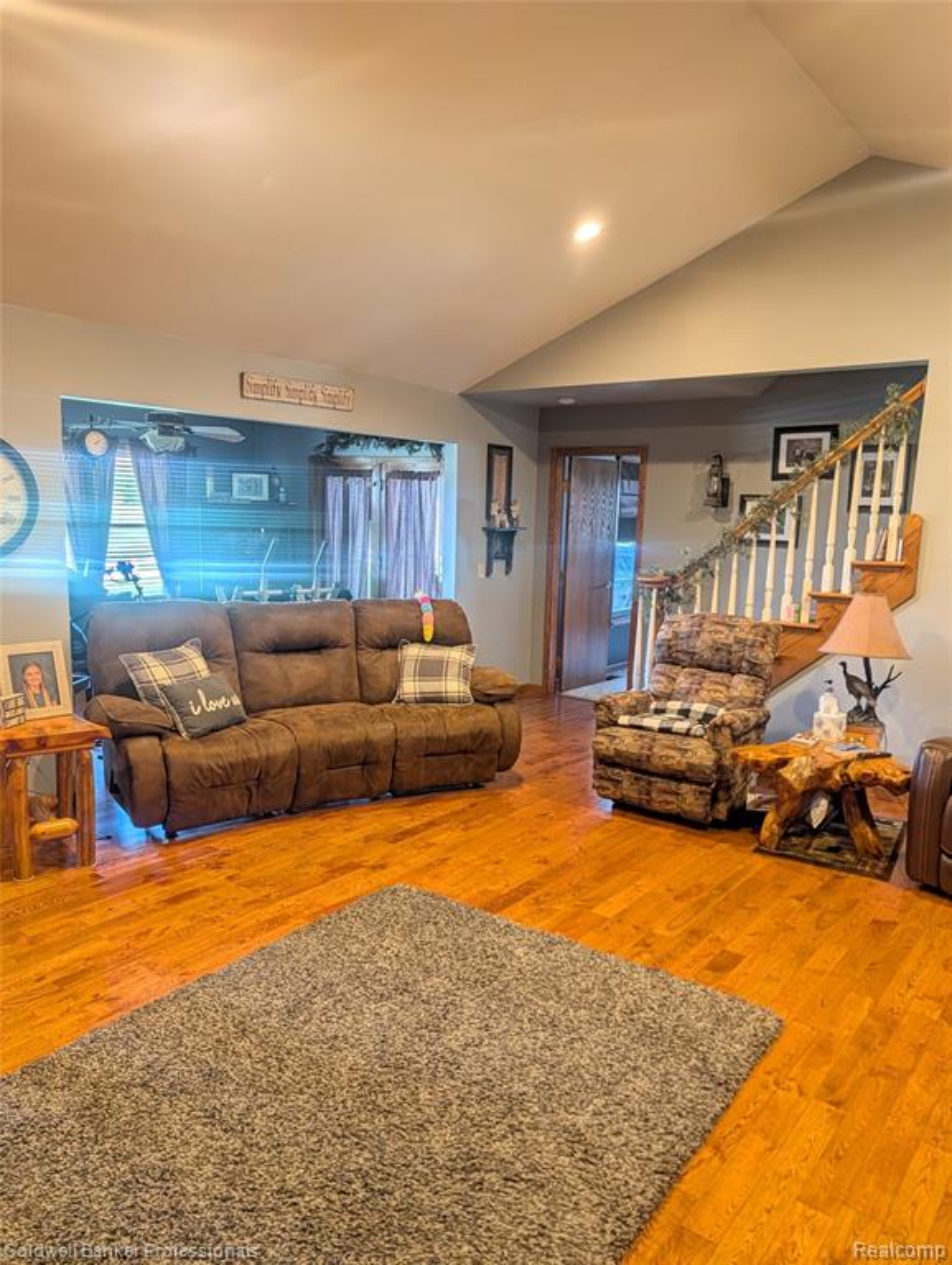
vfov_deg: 71.5
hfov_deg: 56.9
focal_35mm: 24
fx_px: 878
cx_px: 476
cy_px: 632
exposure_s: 1/60
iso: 28
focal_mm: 6.9
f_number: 1.68
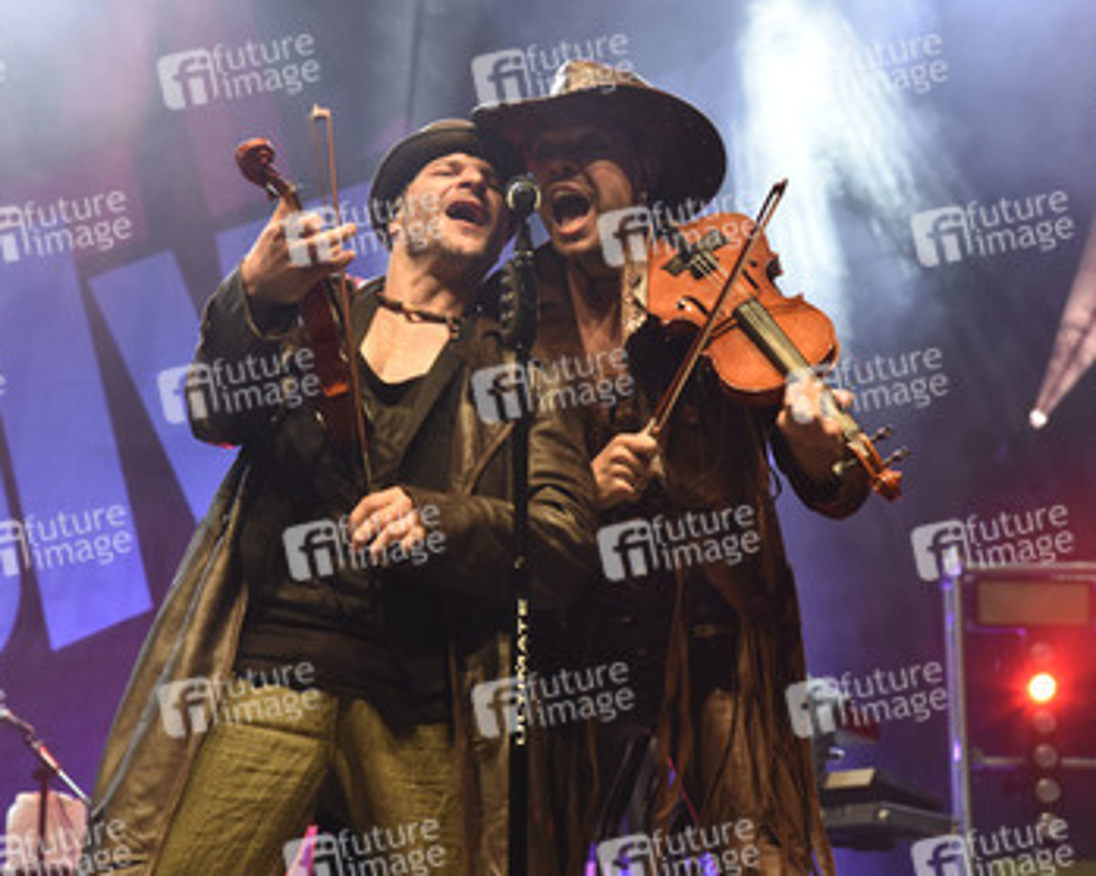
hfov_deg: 18.6
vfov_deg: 14.9
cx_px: 595
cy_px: 465
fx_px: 3340
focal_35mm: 103
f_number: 7.1
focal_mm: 85
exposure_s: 1/125
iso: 2500
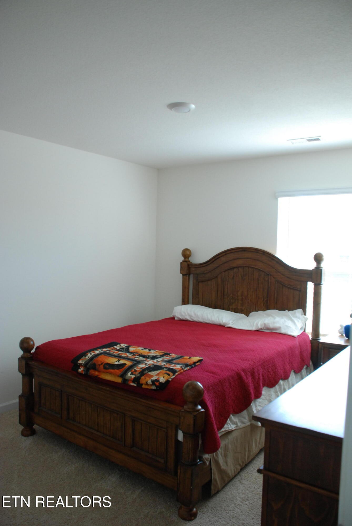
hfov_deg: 43.7
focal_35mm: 30
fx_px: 439
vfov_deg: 61.9
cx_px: 176
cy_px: 263
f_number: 4.5
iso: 640
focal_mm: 20
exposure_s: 1/80
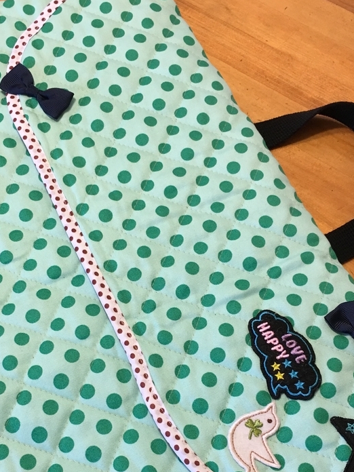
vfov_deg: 37.6
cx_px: 138
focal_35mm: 50
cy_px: 331
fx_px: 682
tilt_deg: -63.7
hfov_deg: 29.0
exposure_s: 1/30
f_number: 2.2
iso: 80
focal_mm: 4.15
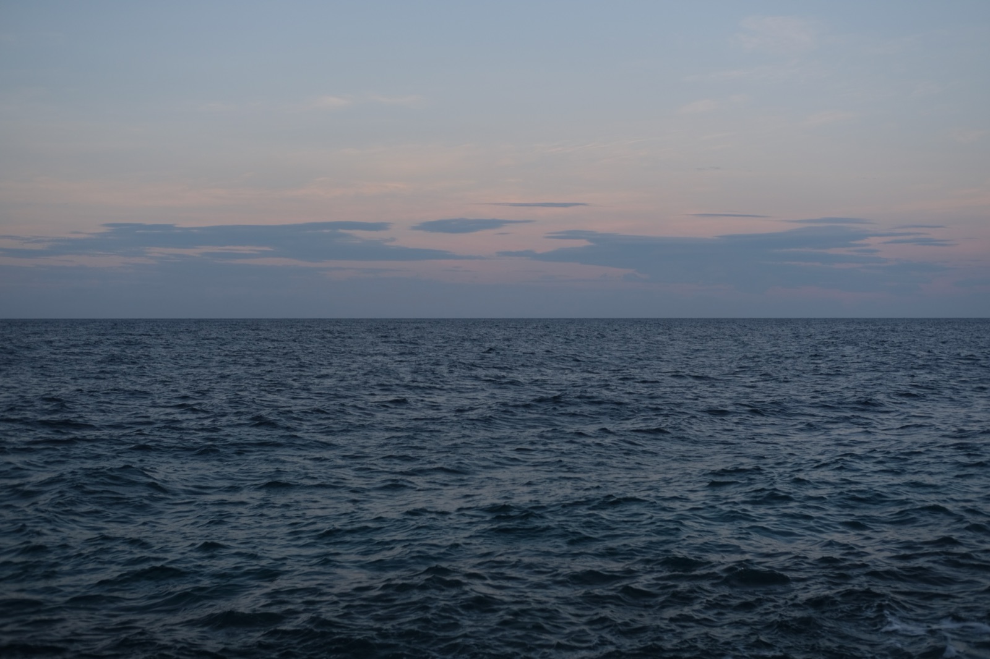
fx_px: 1457
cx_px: 495
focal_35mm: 53
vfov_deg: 25.5
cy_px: 330
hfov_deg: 37.5
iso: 160
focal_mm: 35
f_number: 3.6
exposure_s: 1/200
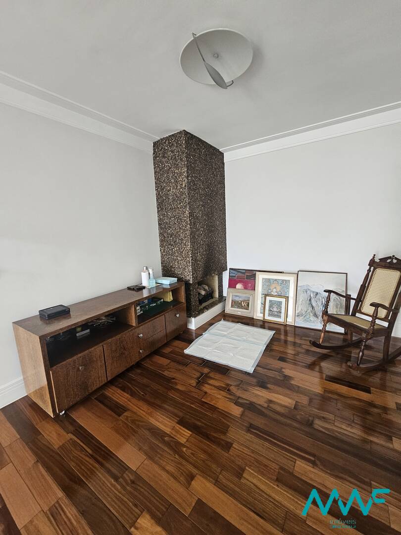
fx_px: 201
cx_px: 200
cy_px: 268
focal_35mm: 13
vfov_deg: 106.2
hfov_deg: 89.9
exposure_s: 1/60
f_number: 2.2
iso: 250
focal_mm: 2.2
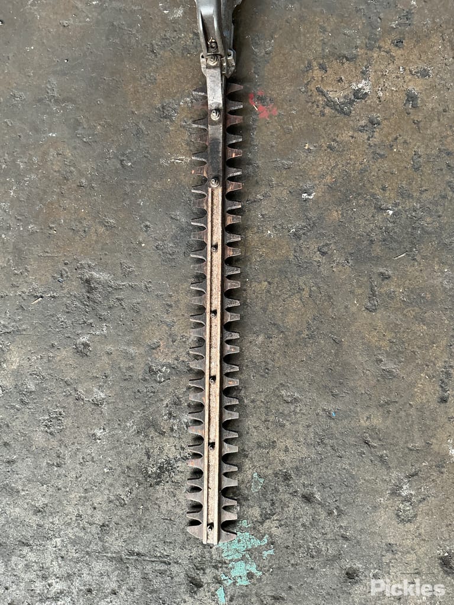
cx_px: 227
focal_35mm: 28
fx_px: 490
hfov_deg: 49.7
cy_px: 302
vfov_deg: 63.4
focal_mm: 3
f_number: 1.8
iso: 64
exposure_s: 1/63
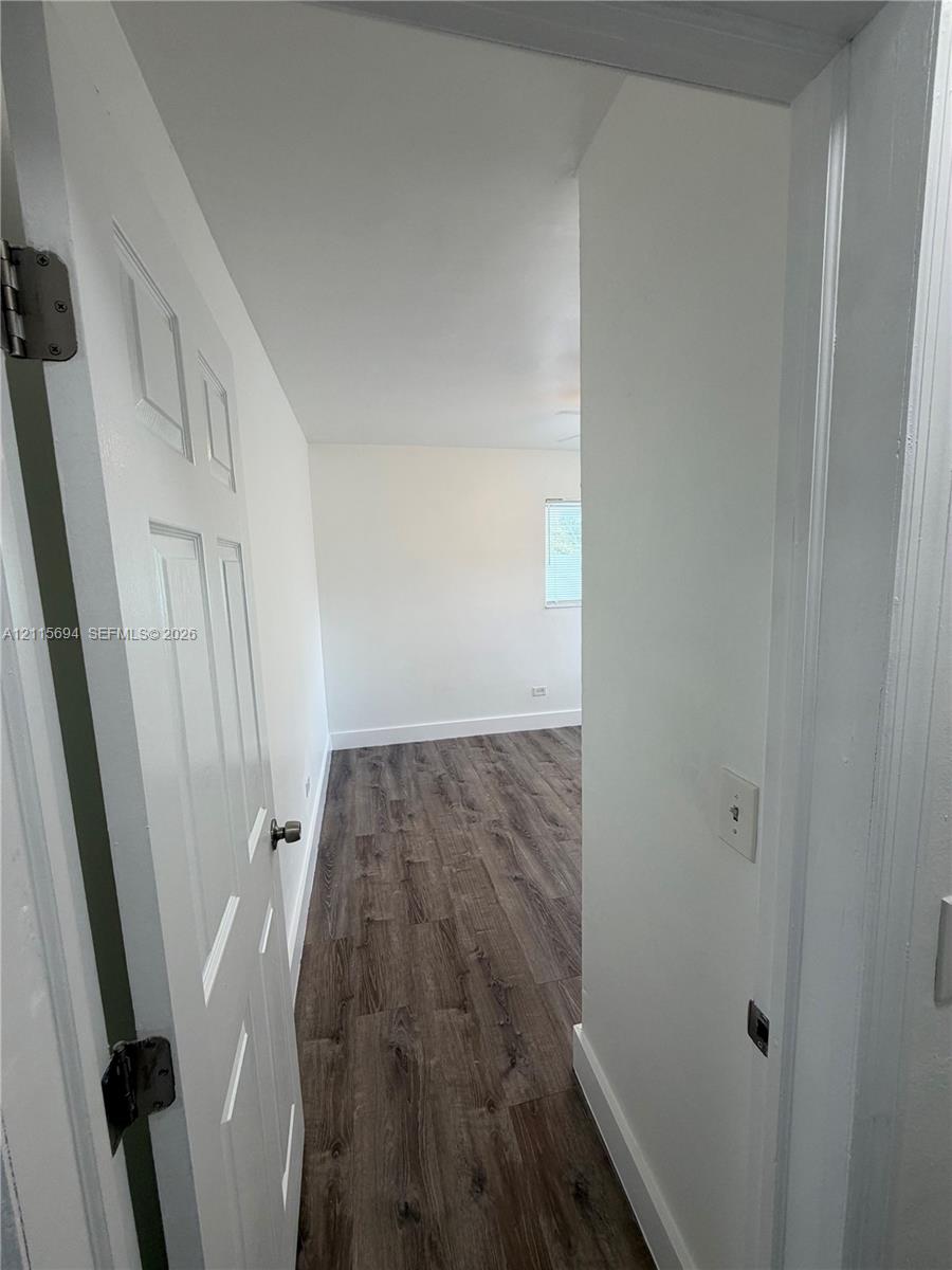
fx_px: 513
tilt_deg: -7.3
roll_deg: +1.0
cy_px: 635
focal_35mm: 14
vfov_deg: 102.1
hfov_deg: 85.7
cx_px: 476
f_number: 2.2
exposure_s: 1/120
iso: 100
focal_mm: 2.22
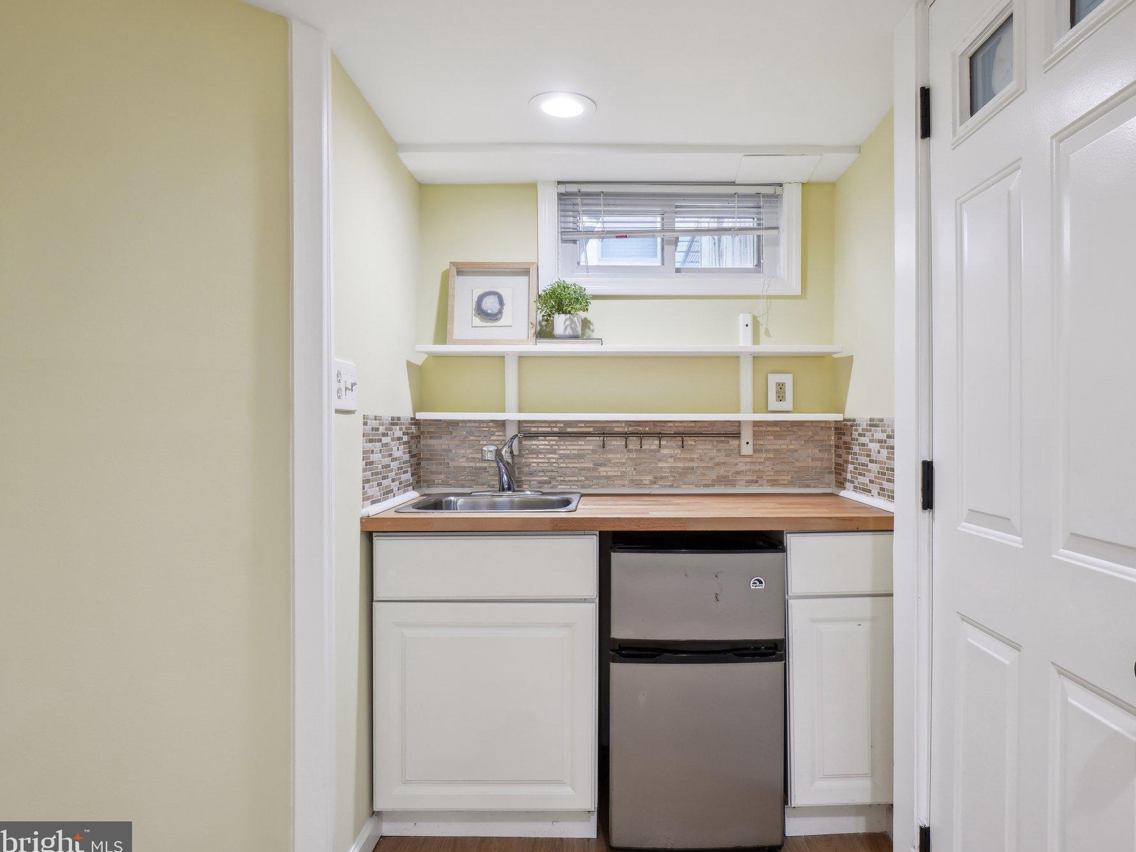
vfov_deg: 62.1
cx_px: 644
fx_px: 707
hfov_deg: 77.1
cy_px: 433
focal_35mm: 22
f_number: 7.1
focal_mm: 13
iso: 100
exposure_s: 1/5
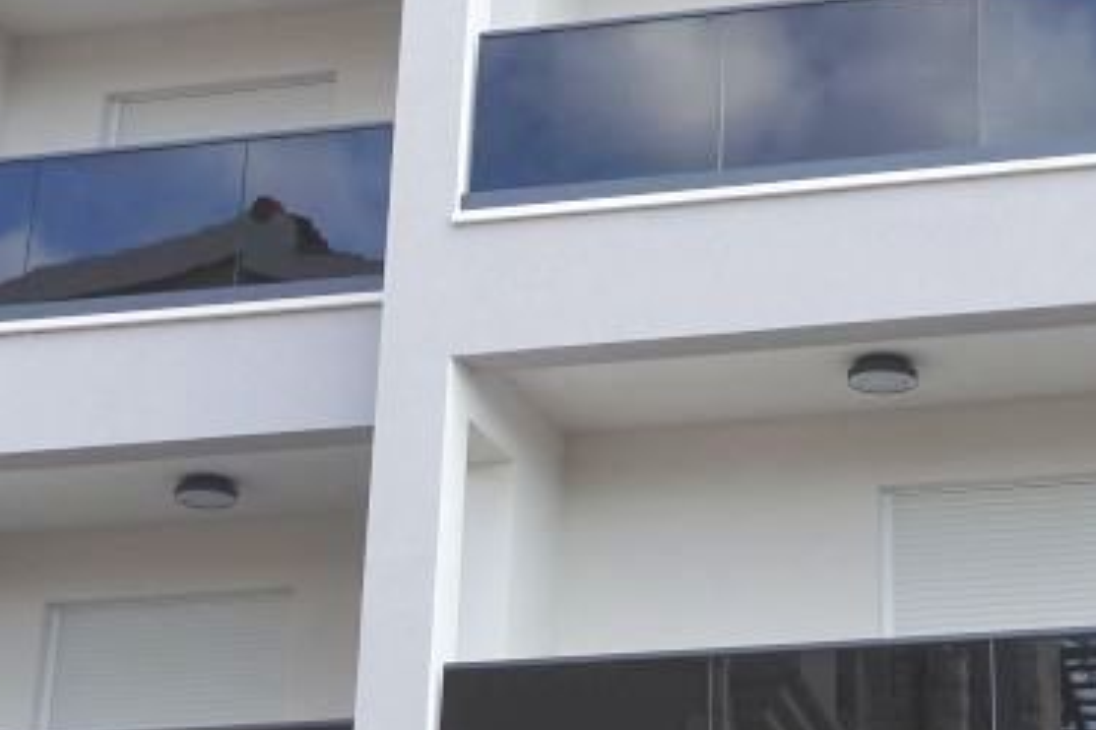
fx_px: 3256
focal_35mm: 107
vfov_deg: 12.6
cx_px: 753
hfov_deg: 19.0
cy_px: -52
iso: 125
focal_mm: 11.33
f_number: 5.6
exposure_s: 1/200
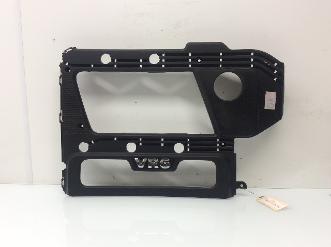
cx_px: 166
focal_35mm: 32
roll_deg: +0.7
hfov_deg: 56.9
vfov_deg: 44.1
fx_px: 306
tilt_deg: -9.5
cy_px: 124
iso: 32
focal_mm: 3.3
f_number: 2.4
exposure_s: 1/30
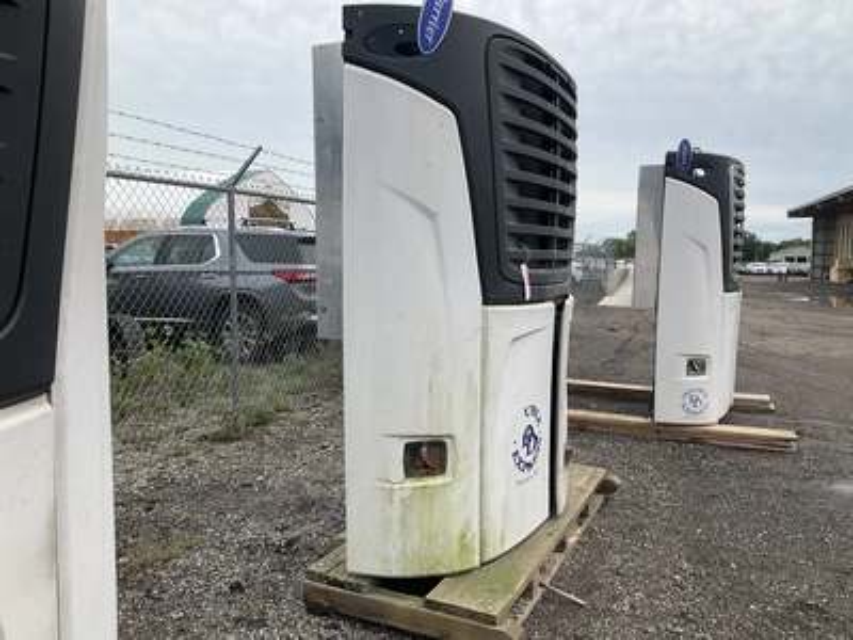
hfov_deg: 61.7
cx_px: 426
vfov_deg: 48.2
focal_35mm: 29
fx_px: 715
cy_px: 320
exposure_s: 1/1848
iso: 25
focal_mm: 3
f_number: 1.8
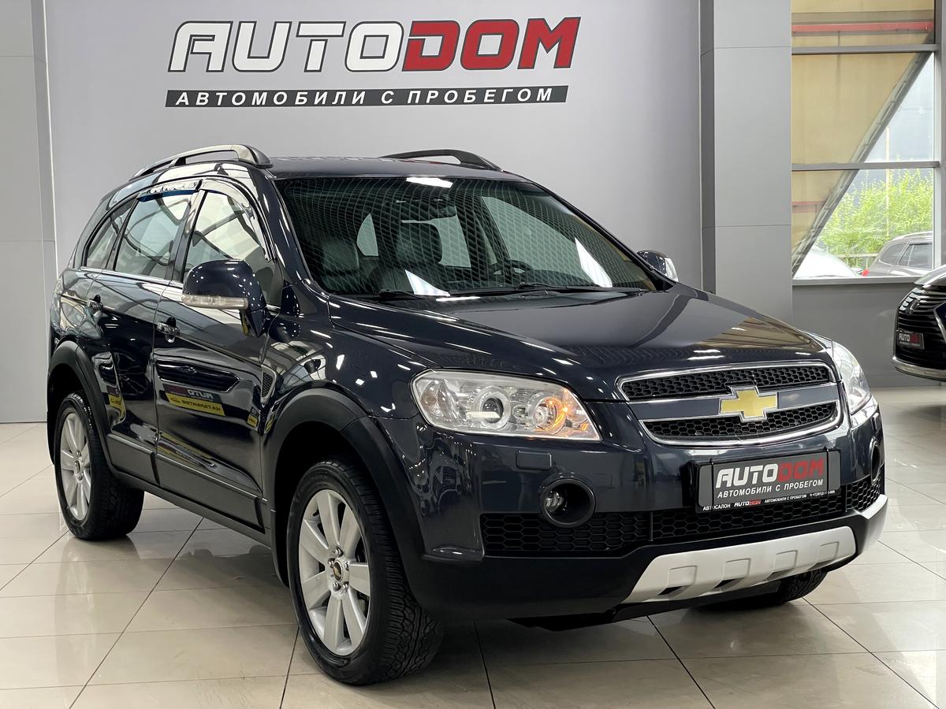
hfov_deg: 36.8
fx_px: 1421
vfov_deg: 28.0
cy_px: 354
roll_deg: +1.4
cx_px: 473
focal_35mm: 52
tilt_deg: -3.9
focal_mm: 6
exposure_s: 1/60
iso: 250
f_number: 2
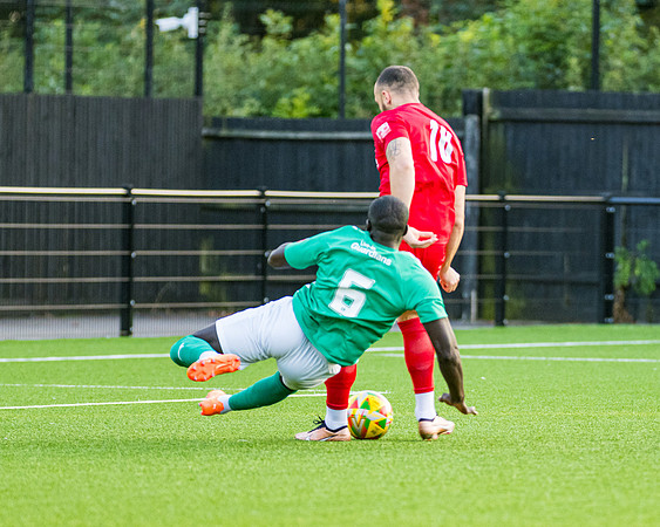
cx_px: 508
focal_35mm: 433
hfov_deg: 4.5
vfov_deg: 3.6
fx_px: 8463
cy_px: 245
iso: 1250
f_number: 2.8
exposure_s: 1/800
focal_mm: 195
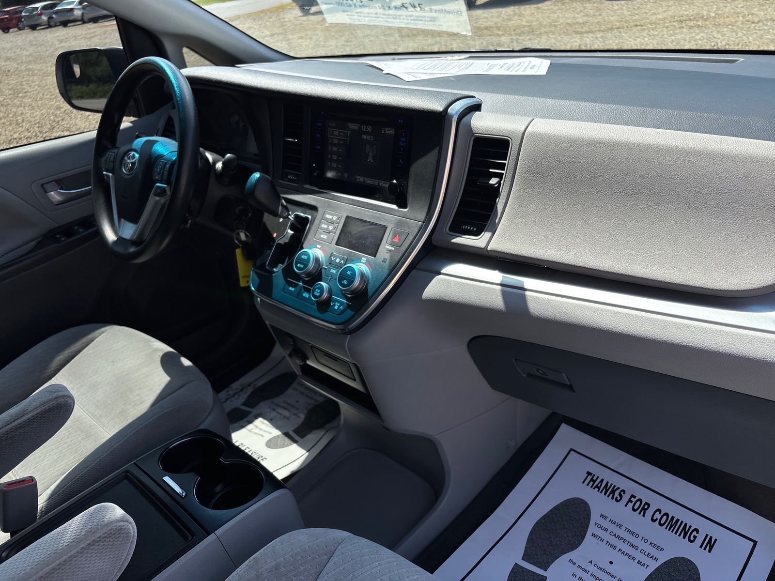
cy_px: 290
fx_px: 582
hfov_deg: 67.3
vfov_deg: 53.1
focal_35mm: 26
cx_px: 388
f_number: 1.6
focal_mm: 5.96
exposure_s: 1/1344
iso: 50
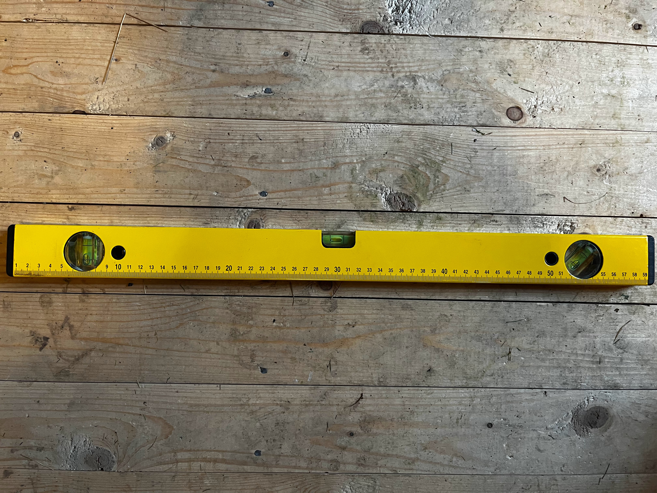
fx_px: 493
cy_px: 246
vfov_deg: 53.1
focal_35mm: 26
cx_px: 328
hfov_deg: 67.3
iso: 200
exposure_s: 1/50
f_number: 1.6
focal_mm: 5.1
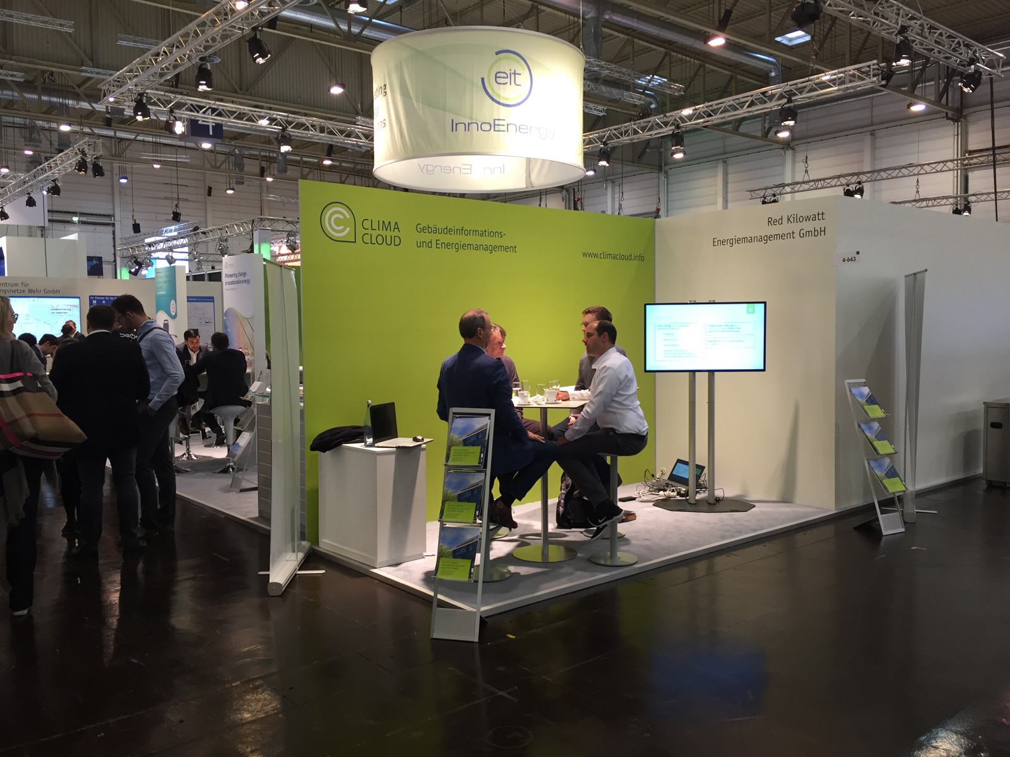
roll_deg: -0.3
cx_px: 505
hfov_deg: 61.7
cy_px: 378
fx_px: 846
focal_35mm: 29
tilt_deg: -3.0
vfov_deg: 48.2
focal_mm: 4.15
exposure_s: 1/33
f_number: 2.2
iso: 80
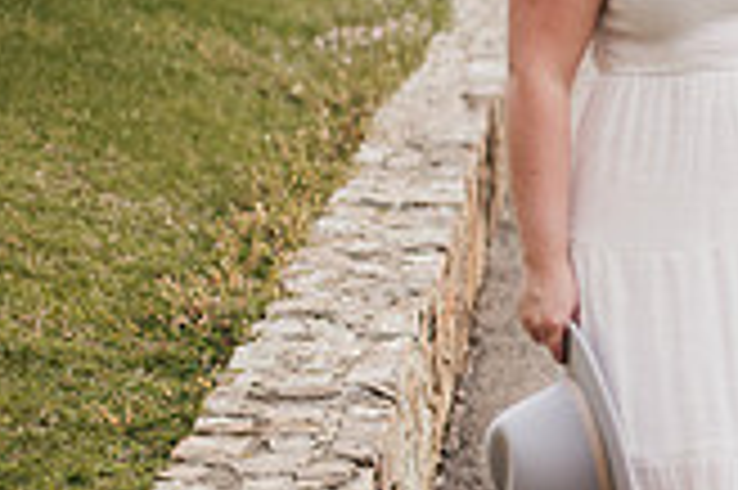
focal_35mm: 177
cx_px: 1269
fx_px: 3625
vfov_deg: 7.7
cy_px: 142
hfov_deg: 11.0
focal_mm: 50
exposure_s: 1/640
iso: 125
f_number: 2.2
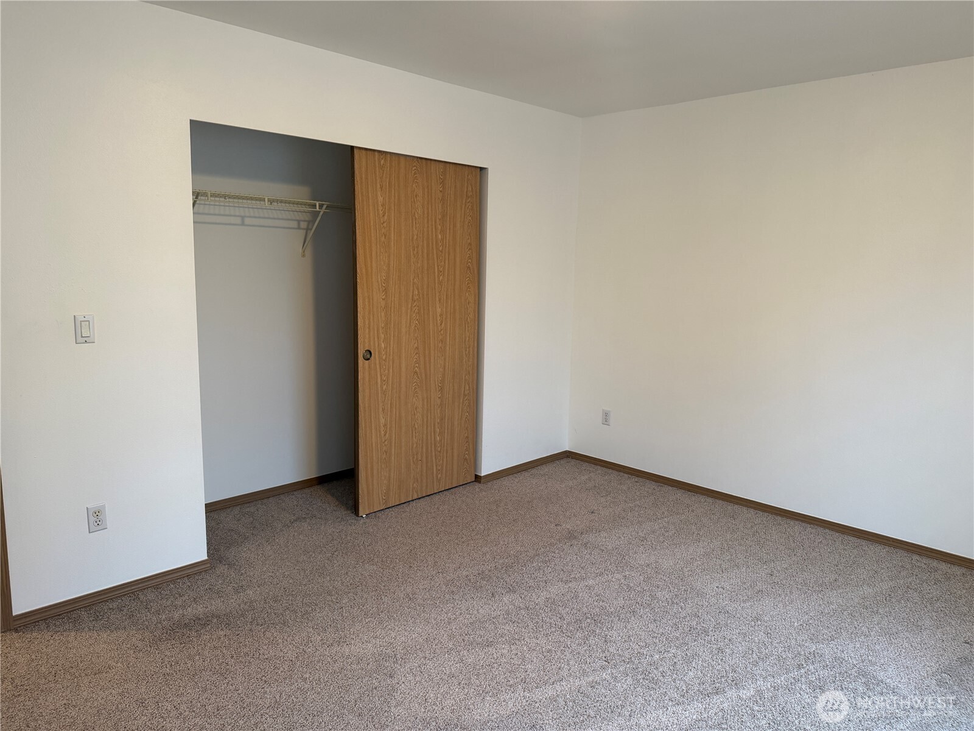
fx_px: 675
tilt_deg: -8.4
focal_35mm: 24
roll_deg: -2.0
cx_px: 487
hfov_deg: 71.6
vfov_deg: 56.8
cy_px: 366
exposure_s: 1/60
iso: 160
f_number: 1.78
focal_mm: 6.76
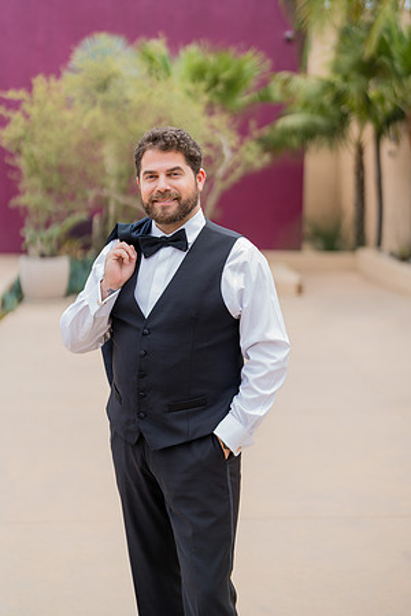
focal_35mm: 50
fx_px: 856
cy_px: 308
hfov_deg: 27.0
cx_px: 206
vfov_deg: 39.6
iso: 200
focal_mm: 50
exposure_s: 1/6400
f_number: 1.2
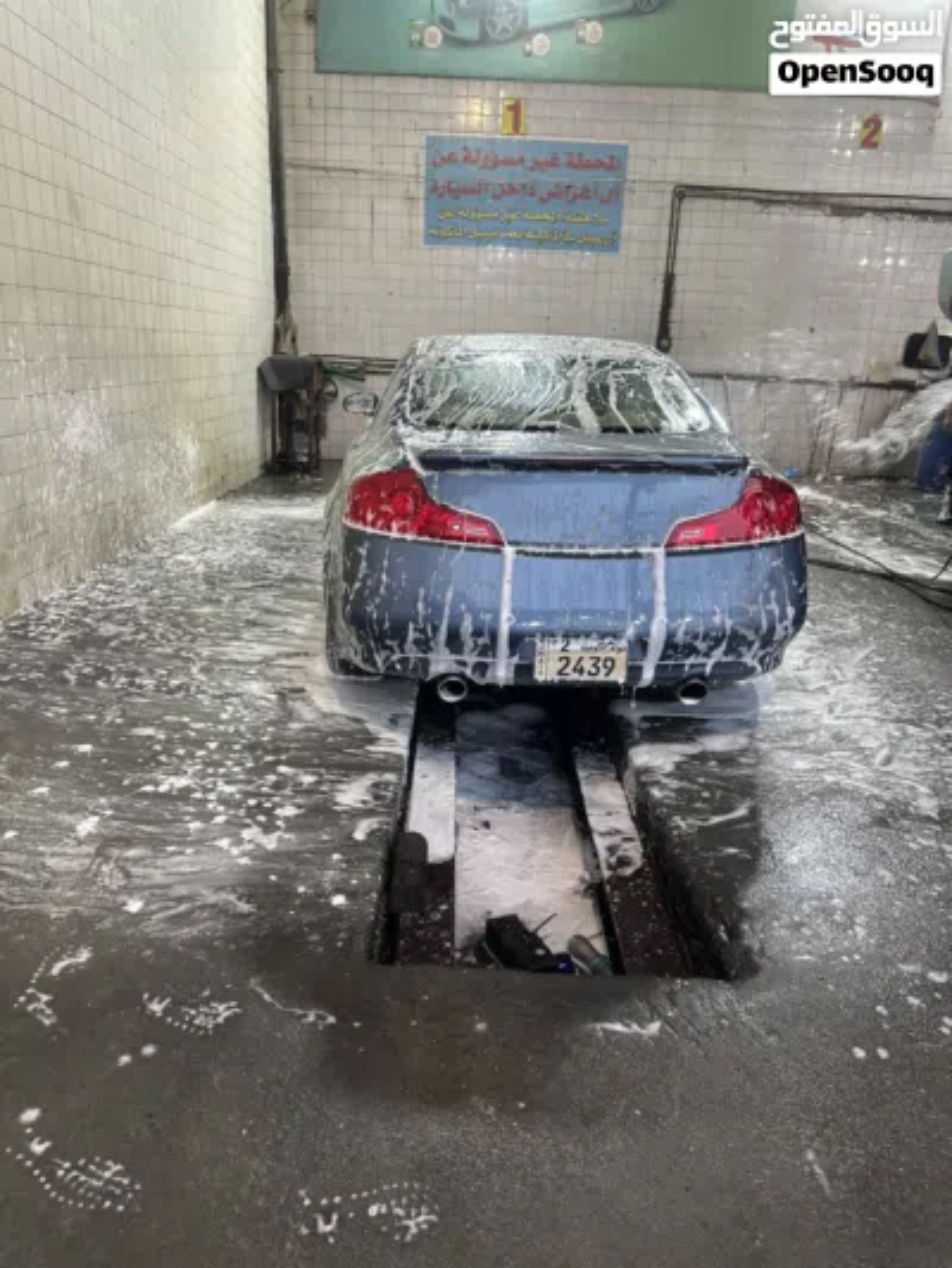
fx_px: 880
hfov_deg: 56.8
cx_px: 476
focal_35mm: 24
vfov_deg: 71.6
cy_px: 634
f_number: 1.78
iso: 160
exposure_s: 1/100
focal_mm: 6.86
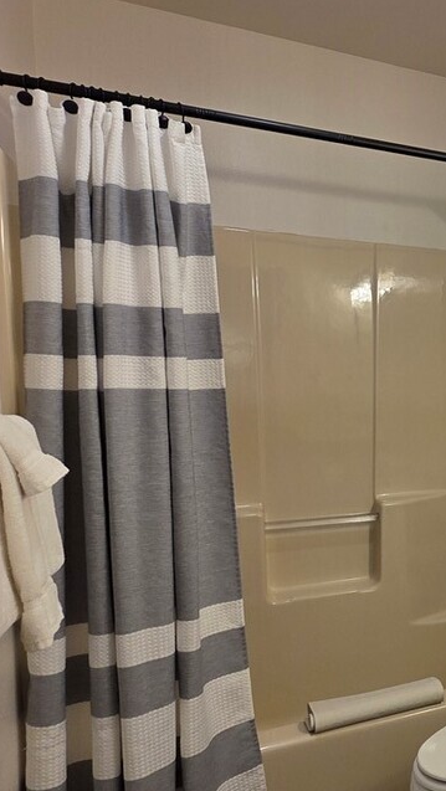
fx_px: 672
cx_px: 619
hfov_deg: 28.2
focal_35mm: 32
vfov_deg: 60.9
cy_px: 433
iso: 50
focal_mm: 2.2
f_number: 1.9
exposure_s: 1/120
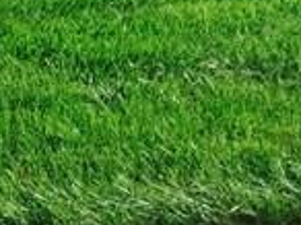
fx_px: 1771
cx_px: -530
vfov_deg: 7.1
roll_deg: -0.8
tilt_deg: -6.6
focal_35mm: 204
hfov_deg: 8.5
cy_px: -163
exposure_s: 1/920
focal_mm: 4.15
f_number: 2.2
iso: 32
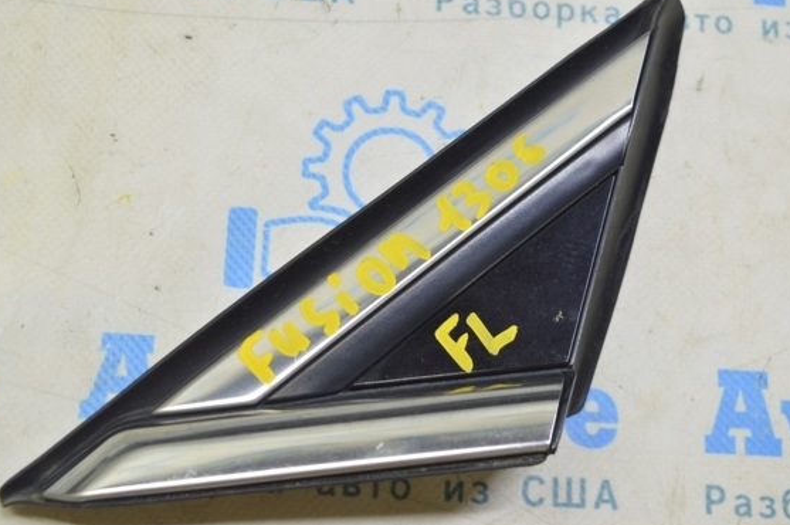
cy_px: 246
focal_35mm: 62
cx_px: 367
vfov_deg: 21.9
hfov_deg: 32.4
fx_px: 1359
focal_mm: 36
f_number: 5.6
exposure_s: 1/20
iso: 400
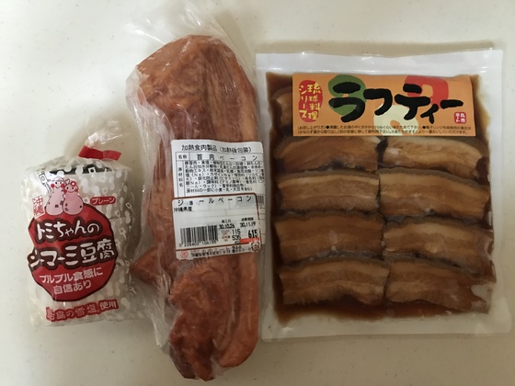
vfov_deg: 49.7
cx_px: 258
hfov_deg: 63.4
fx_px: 417
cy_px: 193
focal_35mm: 28
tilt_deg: -86.6
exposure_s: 1/6
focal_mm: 3.99
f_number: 1.8
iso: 100
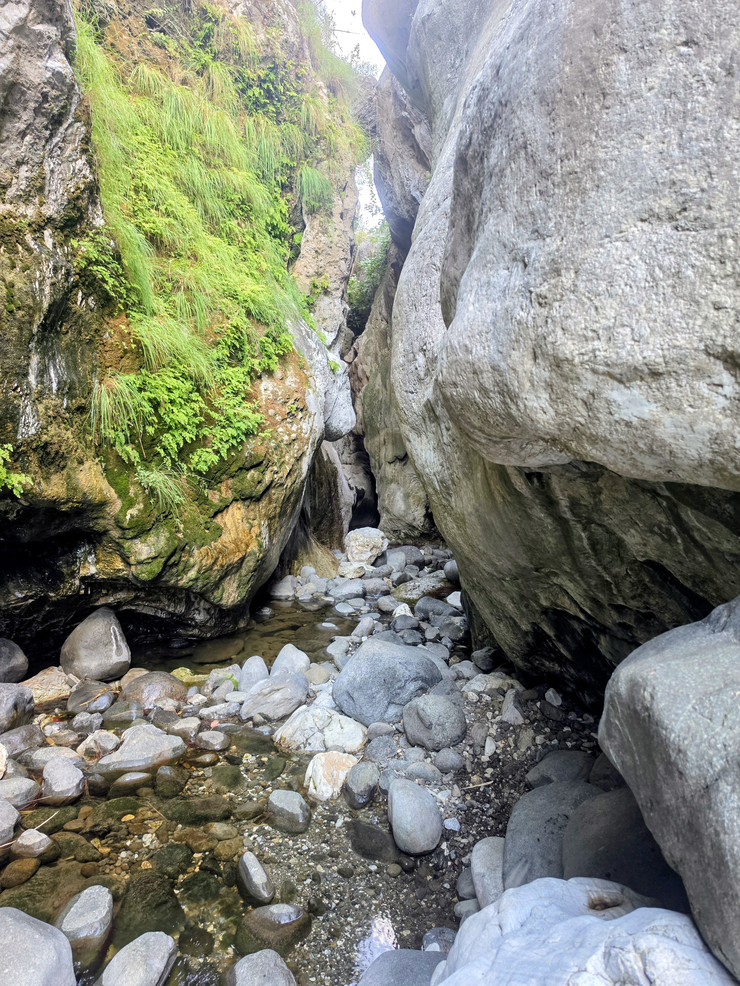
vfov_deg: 73.9
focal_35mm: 23
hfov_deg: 58.9
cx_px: 370
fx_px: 656
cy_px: 493
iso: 160
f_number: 1.4
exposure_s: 1/120
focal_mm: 6.5
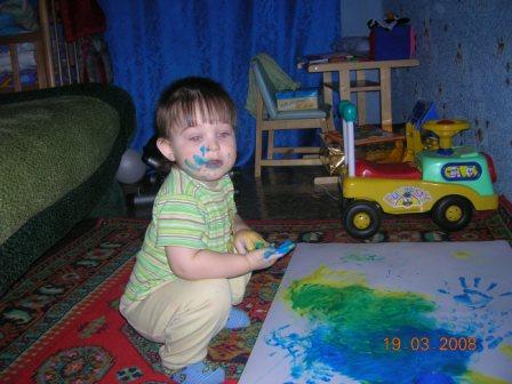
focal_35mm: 34
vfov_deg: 41.8
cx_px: 256
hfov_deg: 54.0
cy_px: 192
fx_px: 503
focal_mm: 5.7
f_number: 2.9
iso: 50
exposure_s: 1/60.1
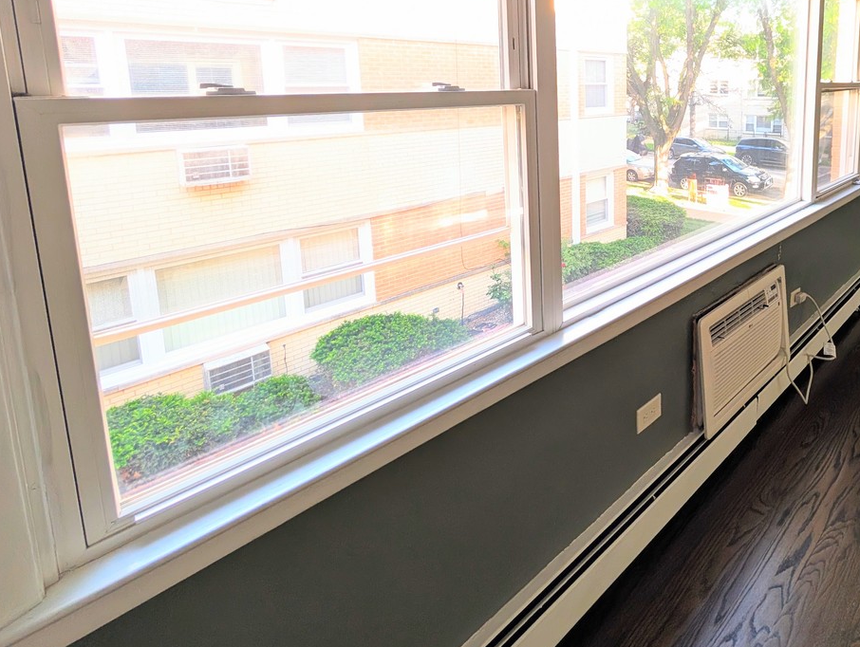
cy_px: 149
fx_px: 473
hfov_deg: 79.8
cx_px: 617
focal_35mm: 19
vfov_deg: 64.0
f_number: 1.7
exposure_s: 1/147
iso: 183
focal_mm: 2.02
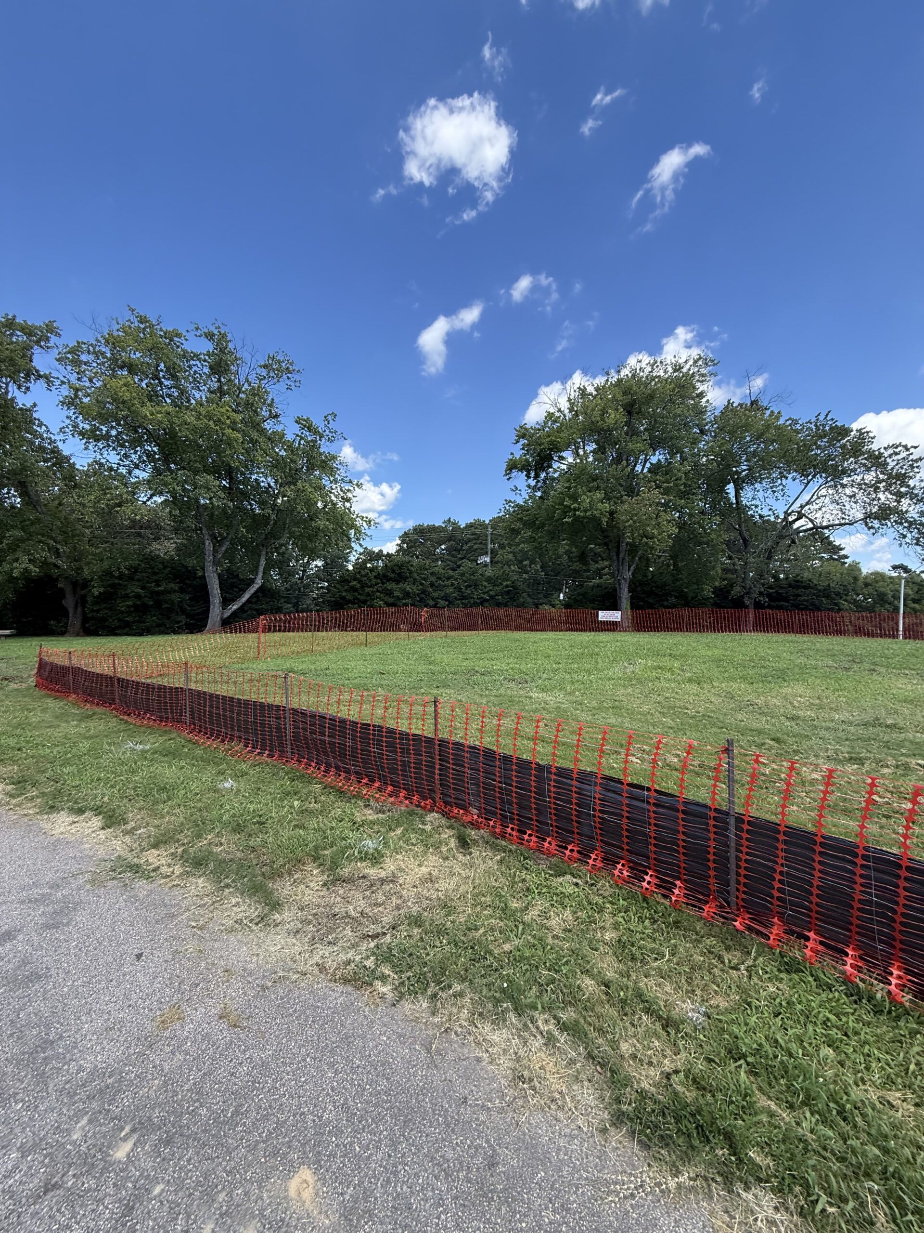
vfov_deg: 102.1
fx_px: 498
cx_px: 462
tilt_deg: +1.1
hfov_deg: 85.7
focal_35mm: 14
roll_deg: -0.9
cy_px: 616
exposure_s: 1/841
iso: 64
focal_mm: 2.22
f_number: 2.2
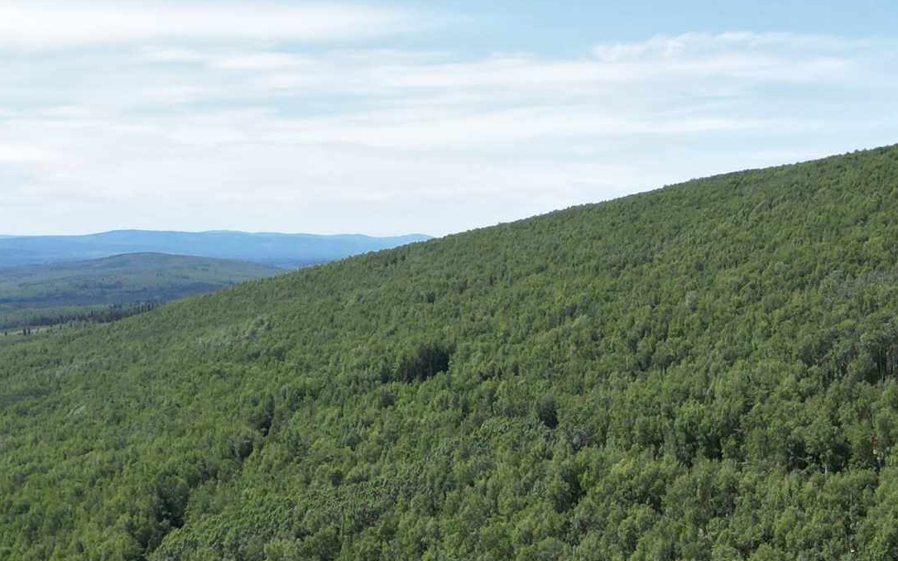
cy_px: 687
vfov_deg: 17.2
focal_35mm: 72
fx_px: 1762
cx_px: 566
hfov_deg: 28.5
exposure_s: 1/2500
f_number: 1.7
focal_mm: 6.72
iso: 110
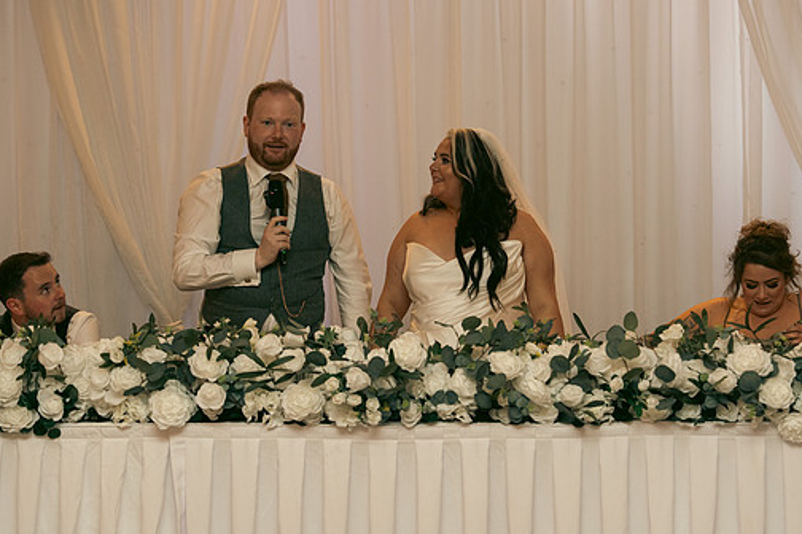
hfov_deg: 26.6
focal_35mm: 76
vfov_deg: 17.9
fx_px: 1693
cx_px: 446
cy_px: 231
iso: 2500
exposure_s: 1/160
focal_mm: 66
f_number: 3.5
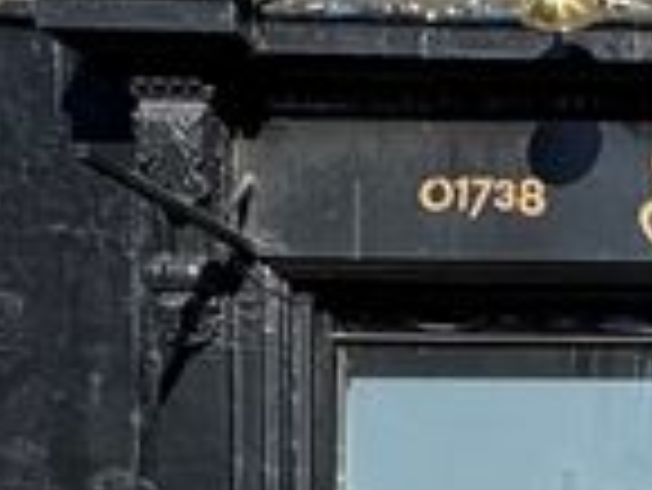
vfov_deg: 12.8
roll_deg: -1.1
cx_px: 1331
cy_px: 838
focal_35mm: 107
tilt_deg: -1.3
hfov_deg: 14.8
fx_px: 2017
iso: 50
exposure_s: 1/1063
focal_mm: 2.22
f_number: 2.2
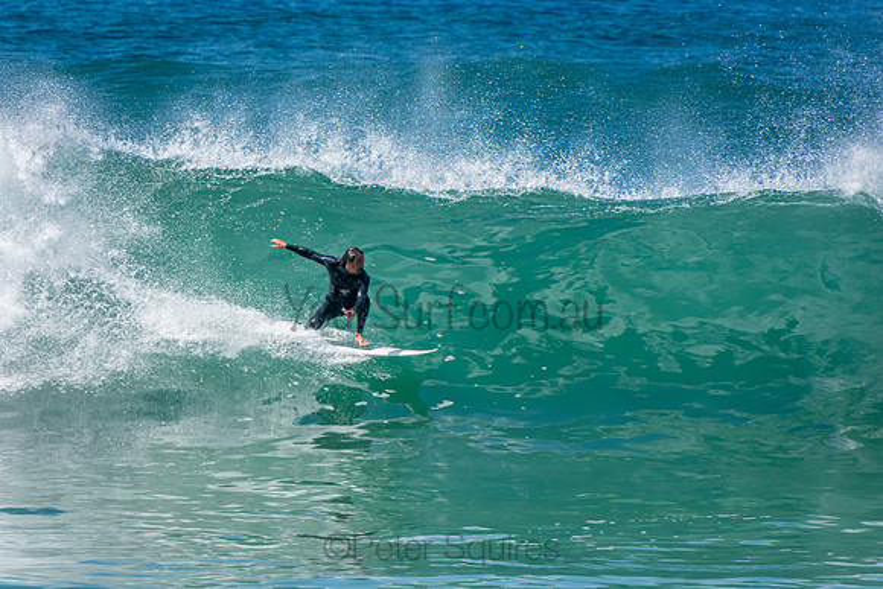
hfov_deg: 3.4
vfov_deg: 2.3
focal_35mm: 600
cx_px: 442
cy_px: 294
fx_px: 14719
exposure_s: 1/2000
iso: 450
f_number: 5.6
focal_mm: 400
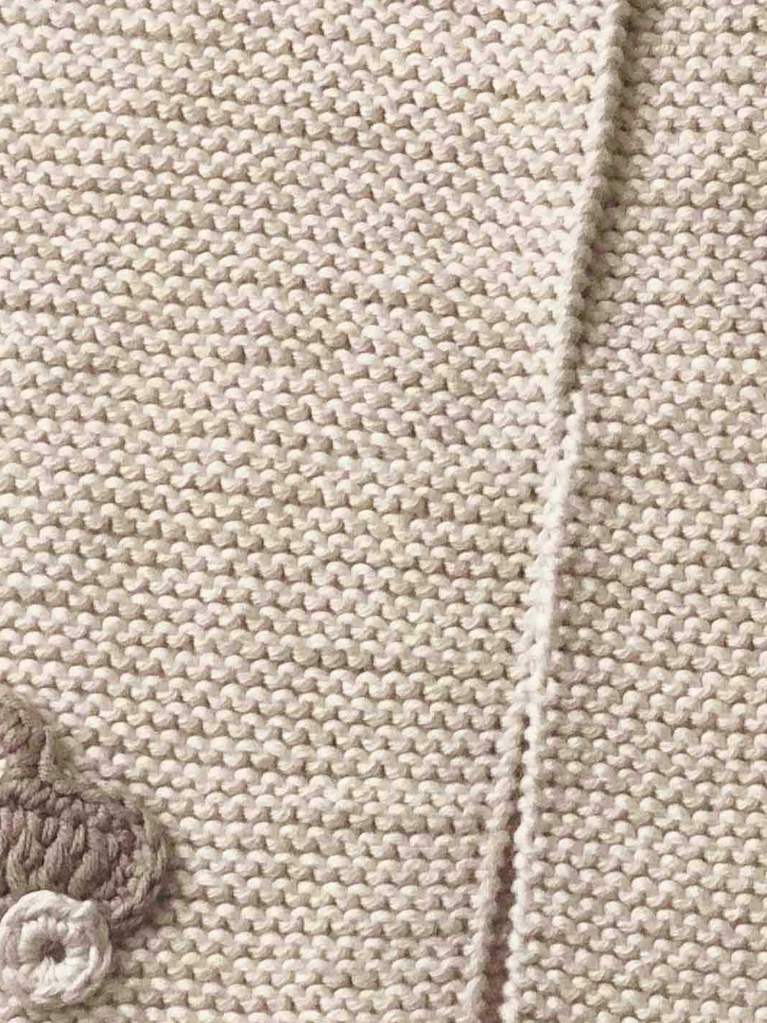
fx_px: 4374
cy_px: 325
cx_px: 646
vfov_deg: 13.3
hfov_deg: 10.0
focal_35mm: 148
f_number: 2.4
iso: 160
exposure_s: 1/24
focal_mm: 6
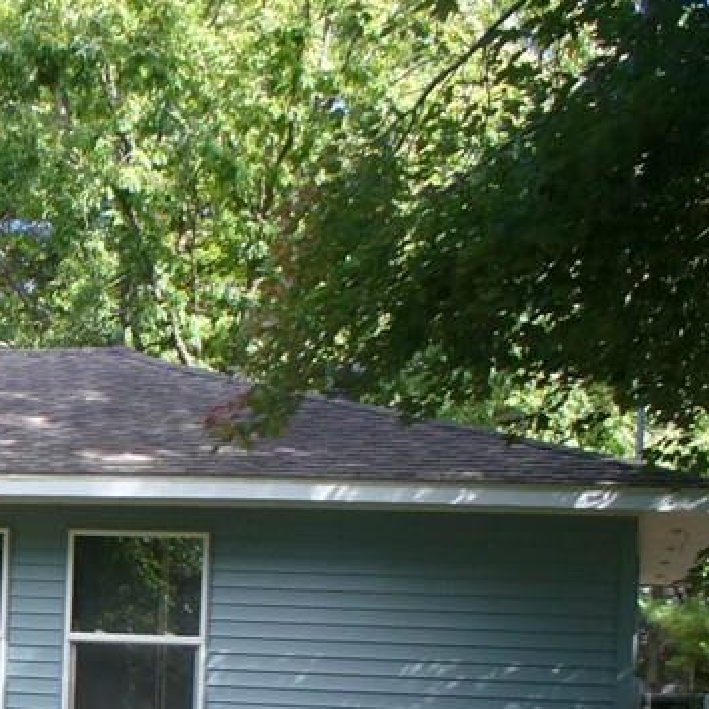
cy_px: 725
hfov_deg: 16.9
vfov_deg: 17.8
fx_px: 2201
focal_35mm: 95
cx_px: -283
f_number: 2.8
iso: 80
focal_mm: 6.1
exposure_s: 1/200
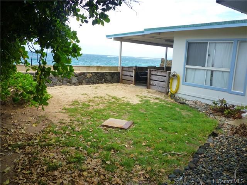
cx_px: 124
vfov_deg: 48.2
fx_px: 207
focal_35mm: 29
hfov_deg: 61.7
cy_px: 92
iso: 125
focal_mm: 5.2
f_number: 3.3
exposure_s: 1/400
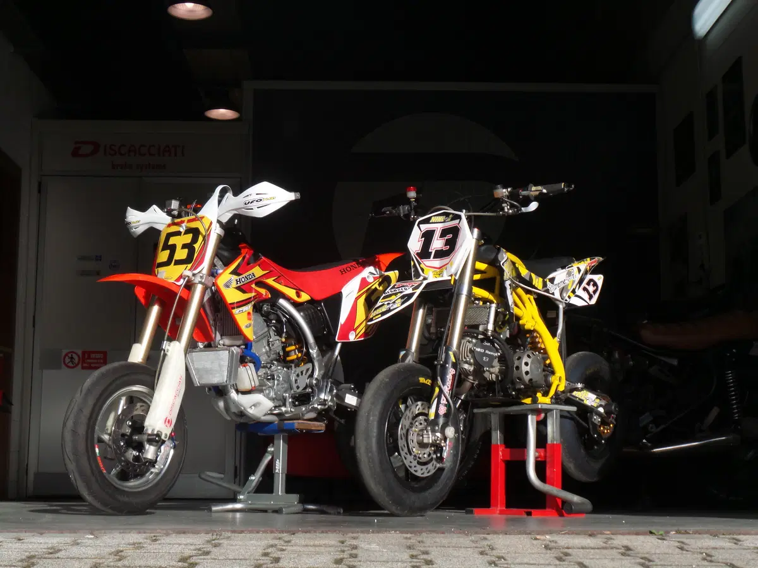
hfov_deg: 30.3
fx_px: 1401
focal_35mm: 64
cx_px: 379
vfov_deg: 22.9
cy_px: 284
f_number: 4.5
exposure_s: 1/1000
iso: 200
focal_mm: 11.4
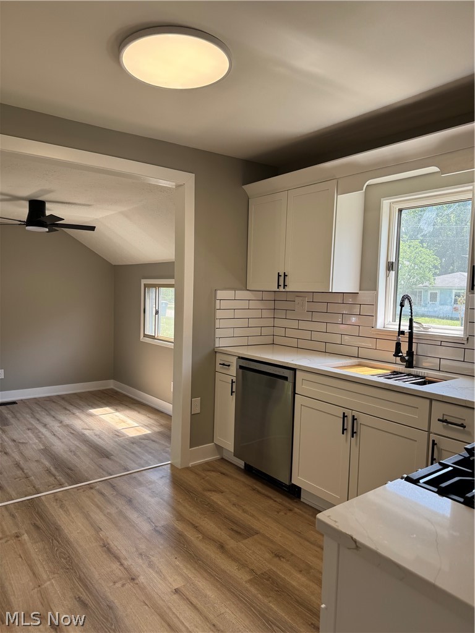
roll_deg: -1.9
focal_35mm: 24
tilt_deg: -4.0
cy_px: 316
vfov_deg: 71.6
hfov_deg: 56.8
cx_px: 238
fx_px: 439
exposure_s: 1/270
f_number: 1.78
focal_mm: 6.76
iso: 64
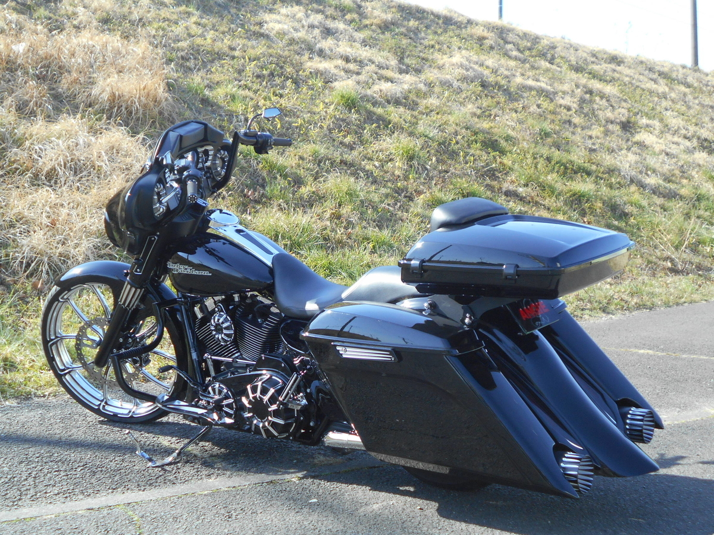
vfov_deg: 32.9
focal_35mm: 44
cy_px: 268
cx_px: 357
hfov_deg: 42.9
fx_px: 908
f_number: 4.2
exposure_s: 1/250
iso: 110
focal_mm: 7.7
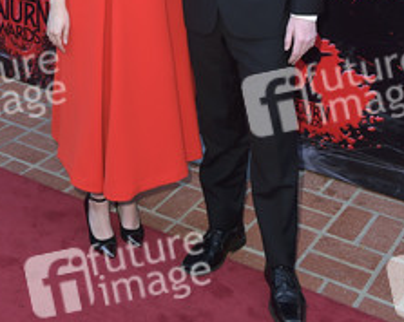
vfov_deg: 24.6
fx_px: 705
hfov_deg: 31.9
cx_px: 171
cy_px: 4
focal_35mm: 59
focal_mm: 35
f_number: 6.3
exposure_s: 1/250
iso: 250
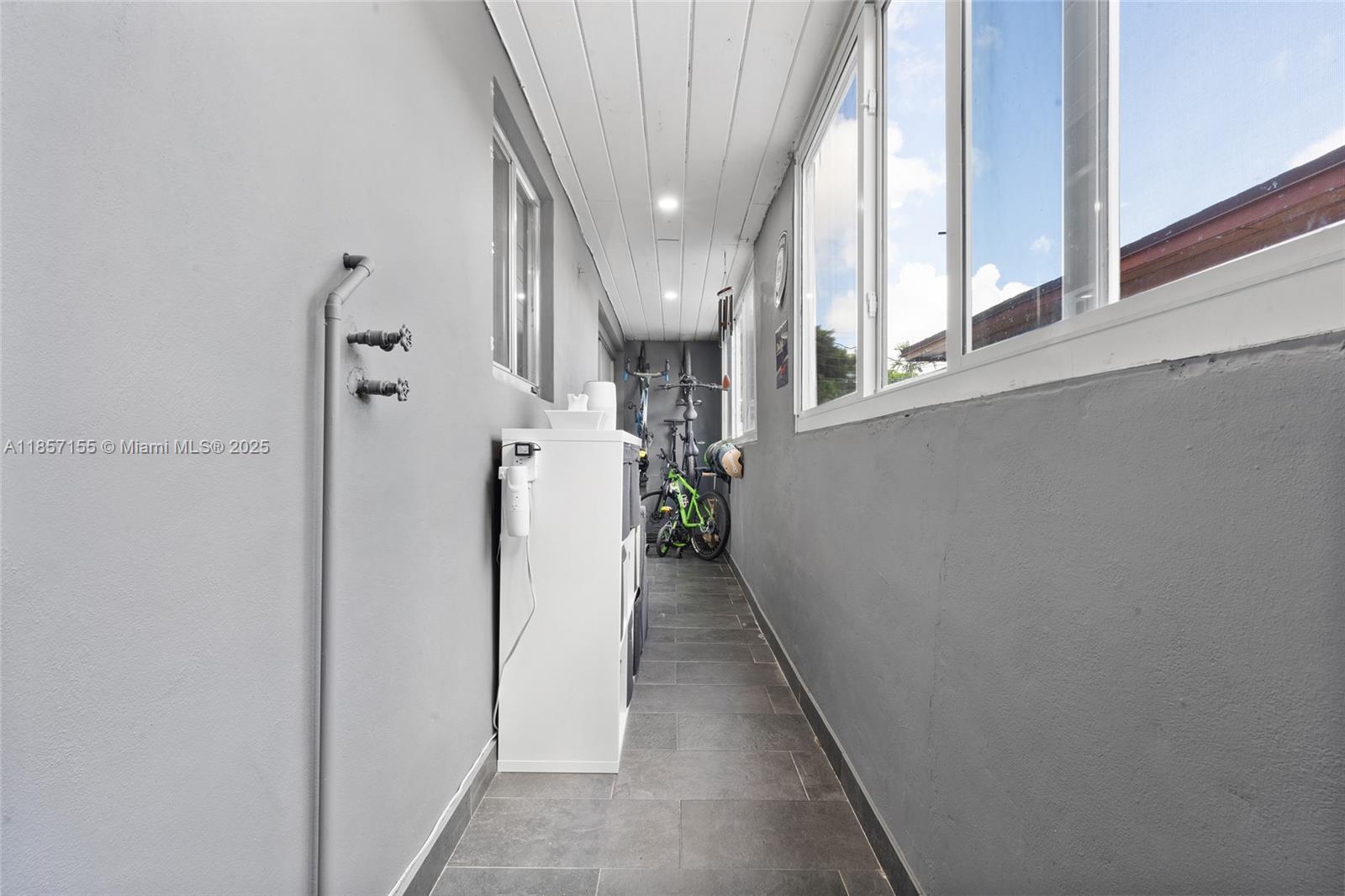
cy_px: 448
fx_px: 598
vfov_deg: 73.7
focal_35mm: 16
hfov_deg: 96.7
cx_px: 672
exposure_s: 2
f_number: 16
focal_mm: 16
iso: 200
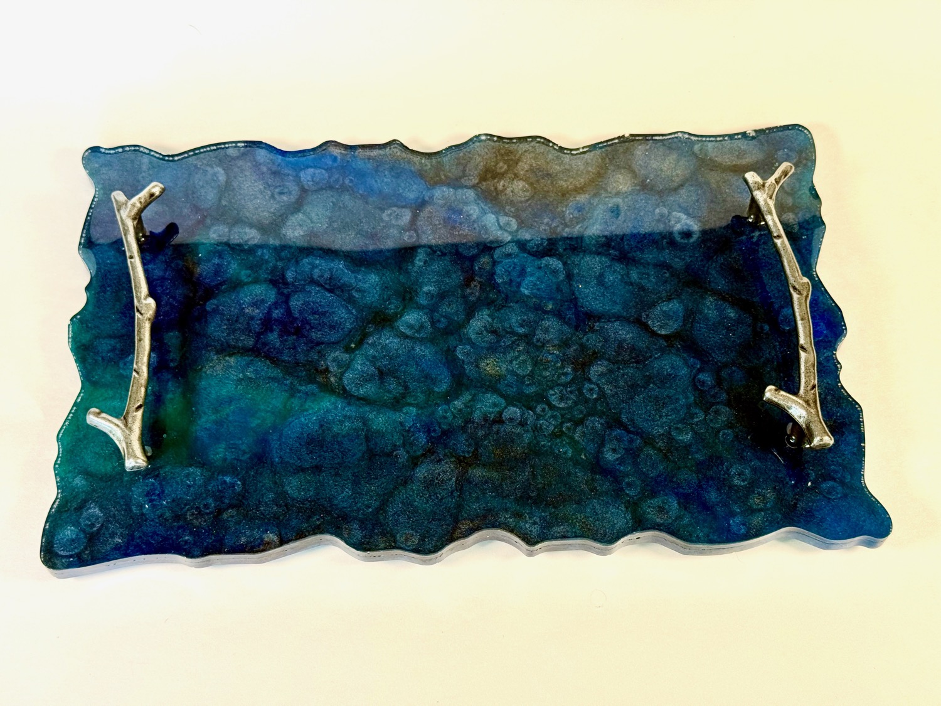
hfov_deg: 39.7
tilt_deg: -63.9
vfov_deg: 30.3
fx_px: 1305
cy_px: 353
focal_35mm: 48
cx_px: 470
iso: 125
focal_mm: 6.76
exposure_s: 1/241
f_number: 1.78
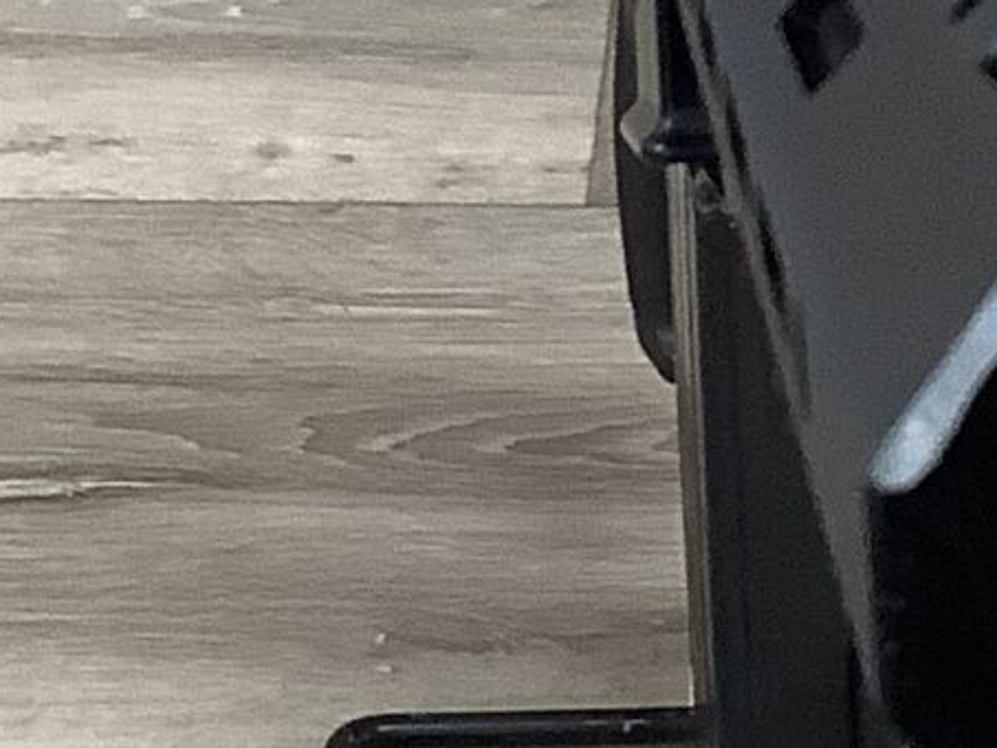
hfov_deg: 11.3
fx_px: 5042
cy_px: -7
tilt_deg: -27.6
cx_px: 640
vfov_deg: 8.4
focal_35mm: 175
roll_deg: +0.6
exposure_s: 1/60
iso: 125
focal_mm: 3.3
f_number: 2.4
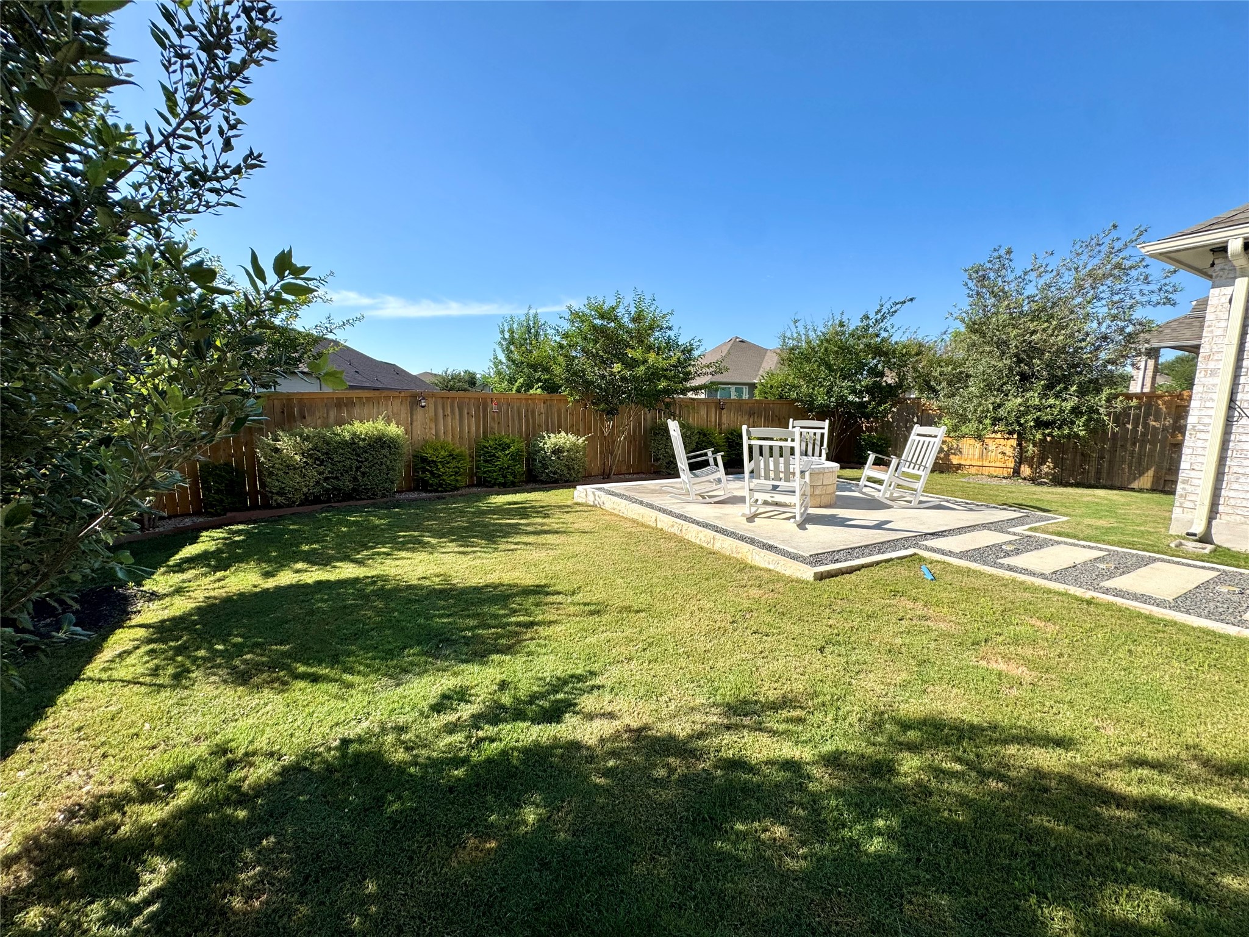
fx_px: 505
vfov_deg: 85.7
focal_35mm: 14
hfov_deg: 102.1
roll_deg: -1.8
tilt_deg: -7.5
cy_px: 468
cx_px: 624
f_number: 2.2
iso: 40
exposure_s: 1/1600
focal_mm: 2.22
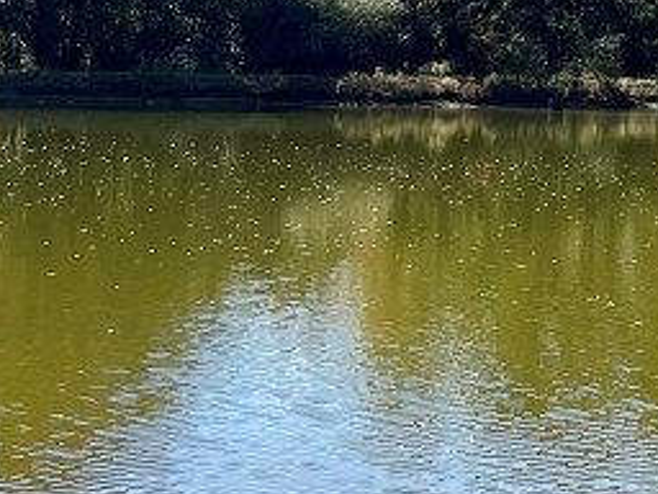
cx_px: 1167
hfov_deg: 16.1
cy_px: -13
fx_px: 1977
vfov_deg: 14.0
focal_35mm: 104
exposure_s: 1/5587
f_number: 1.5
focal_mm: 5.7
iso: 50
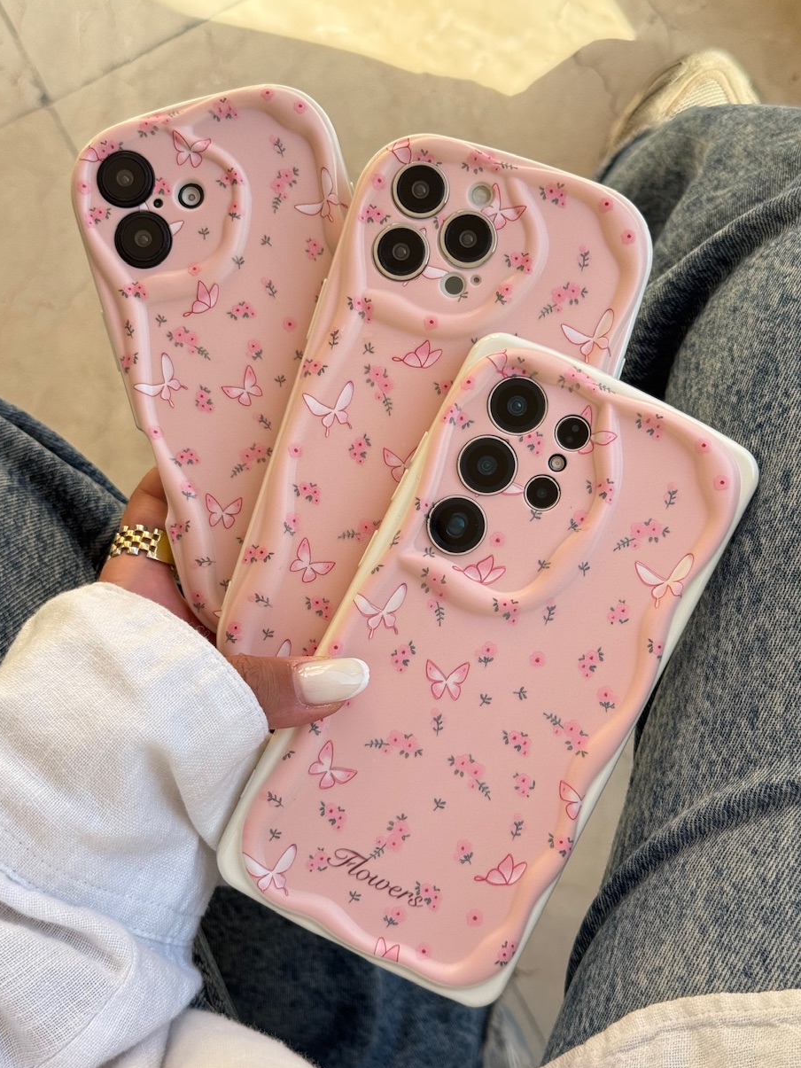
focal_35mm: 51
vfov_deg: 37.5
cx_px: 379
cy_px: 546
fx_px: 1573
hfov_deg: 28.6
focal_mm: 6.76
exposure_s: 1/577
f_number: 1.78
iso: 64
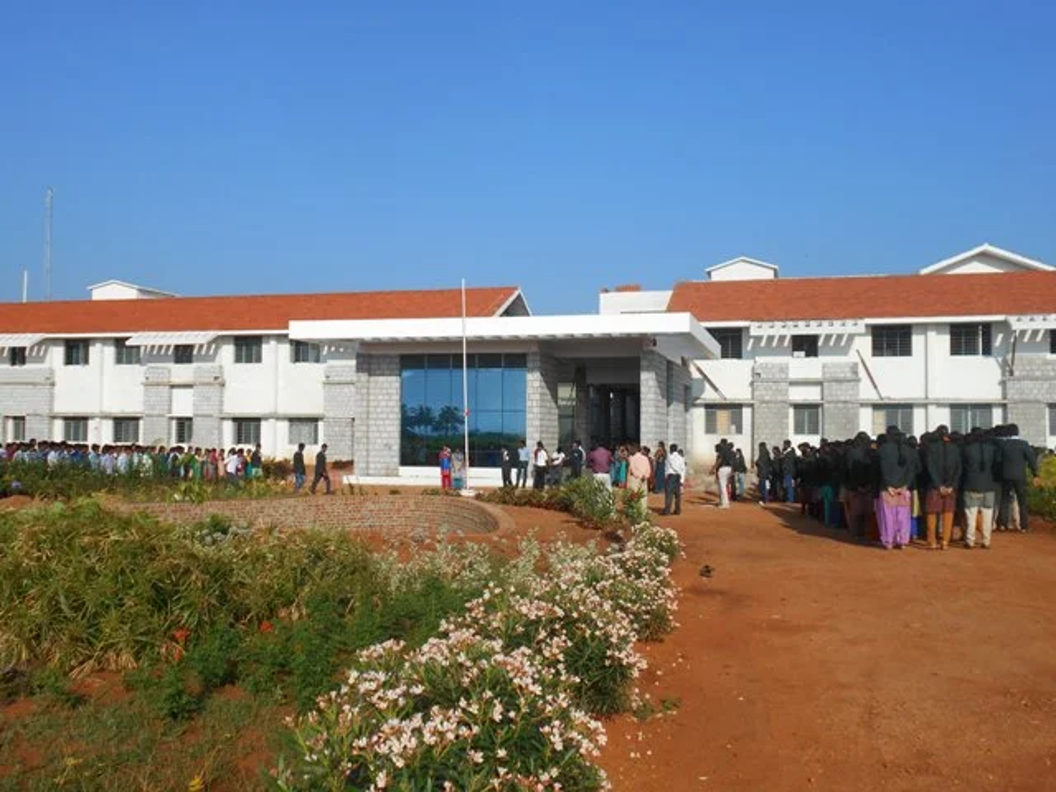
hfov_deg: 54.0
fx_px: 1037
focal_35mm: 34
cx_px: 528
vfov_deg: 41.8
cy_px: 396
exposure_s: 1/1250
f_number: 3.6
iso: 80
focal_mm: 5.8
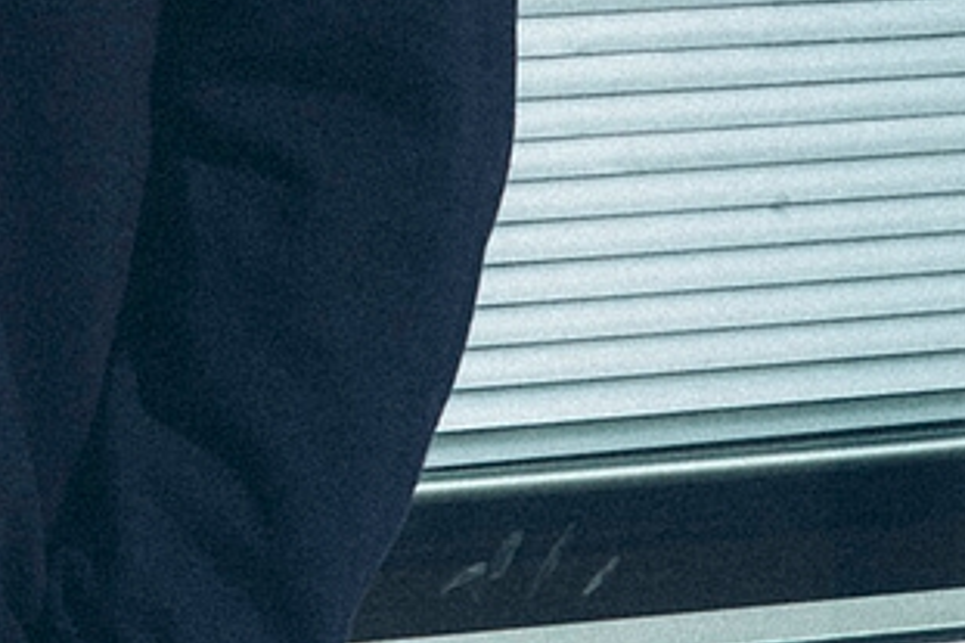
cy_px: -491
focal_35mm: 169
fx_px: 4528
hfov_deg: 11.4
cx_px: -711
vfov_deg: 7.9
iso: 400
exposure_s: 1/750
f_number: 8
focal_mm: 23
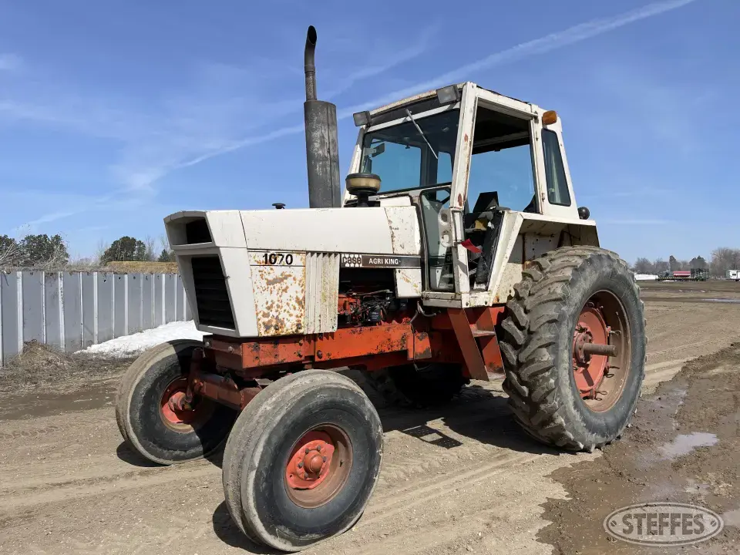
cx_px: 370
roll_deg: +0.1
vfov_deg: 53.1
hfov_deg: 67.3
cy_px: 278
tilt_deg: -0.7
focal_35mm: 26
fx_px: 556
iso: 32
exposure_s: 1/5917
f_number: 1.6
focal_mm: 5.1
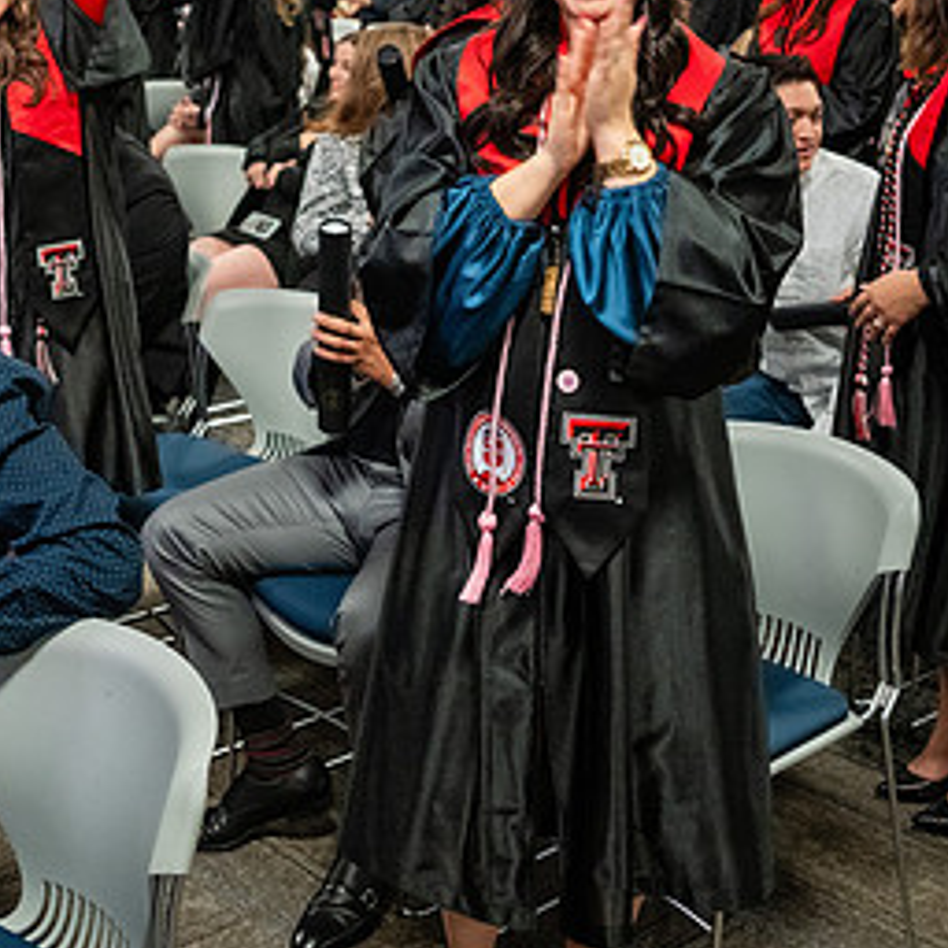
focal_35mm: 56
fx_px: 1735
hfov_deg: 30.3
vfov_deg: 29.3
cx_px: 303
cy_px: 92
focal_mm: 24
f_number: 2.8
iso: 4000
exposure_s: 1/200
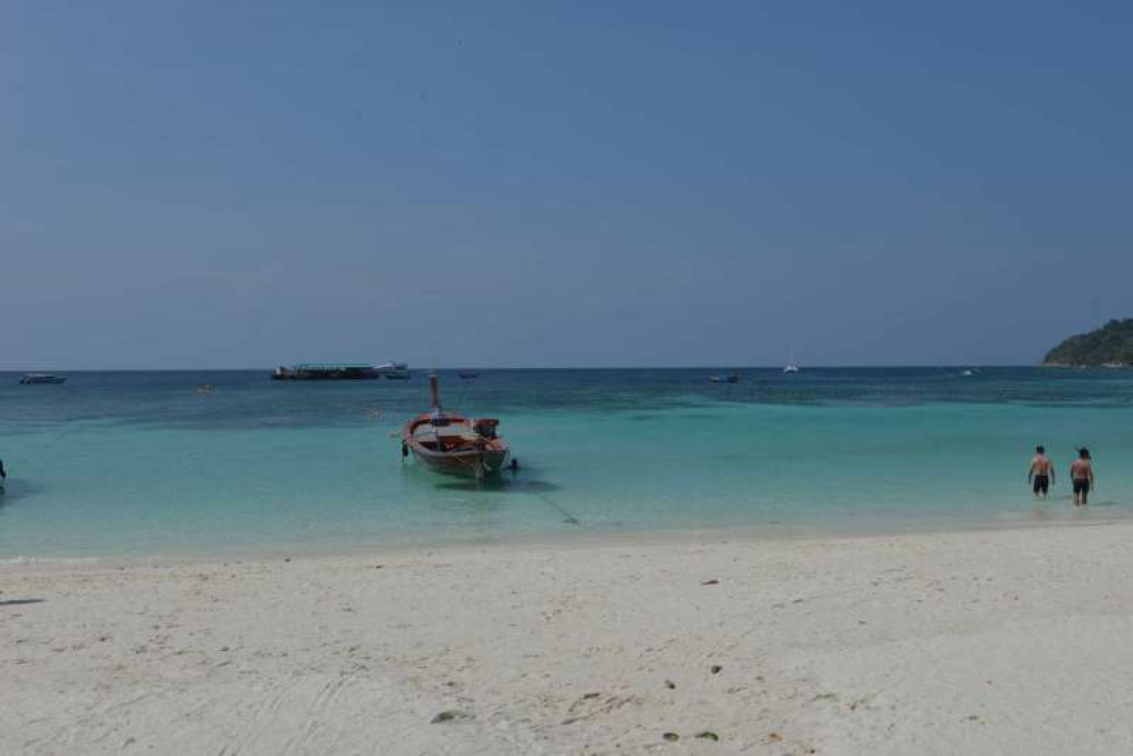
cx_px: 566
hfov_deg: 55.8
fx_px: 1070
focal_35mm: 34
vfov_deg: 38.9
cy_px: 378
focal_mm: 34
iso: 100
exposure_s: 1/320
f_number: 9
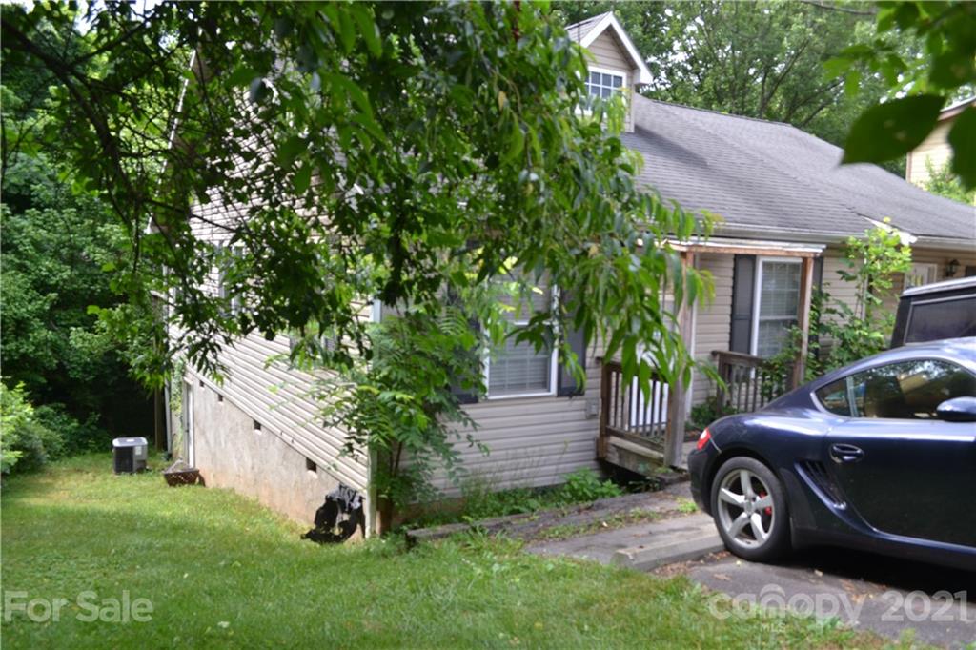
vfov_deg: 47.9
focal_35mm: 27
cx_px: 488
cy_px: 325
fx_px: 732
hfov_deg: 67.4
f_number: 5.6
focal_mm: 18
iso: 220
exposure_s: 1/125
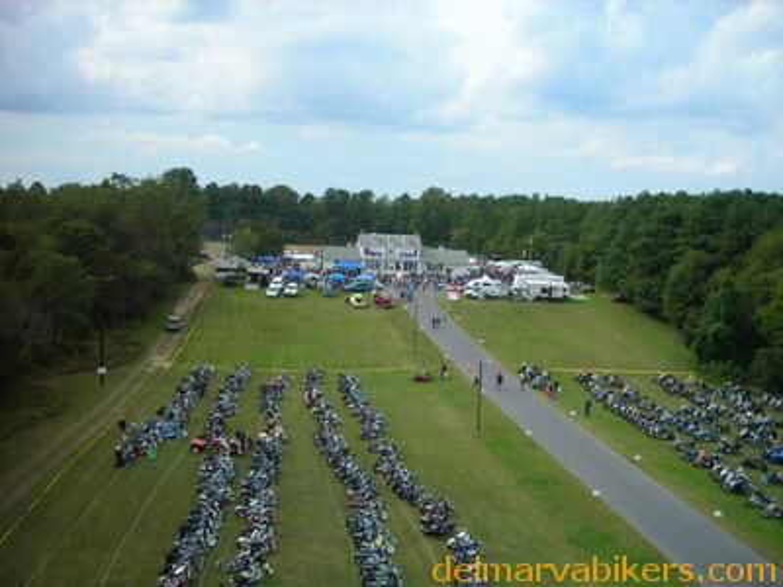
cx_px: 392
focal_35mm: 38
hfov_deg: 49.0
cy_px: 294
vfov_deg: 37.7
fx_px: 860
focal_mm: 6.3
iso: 50
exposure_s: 1/400
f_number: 3.2
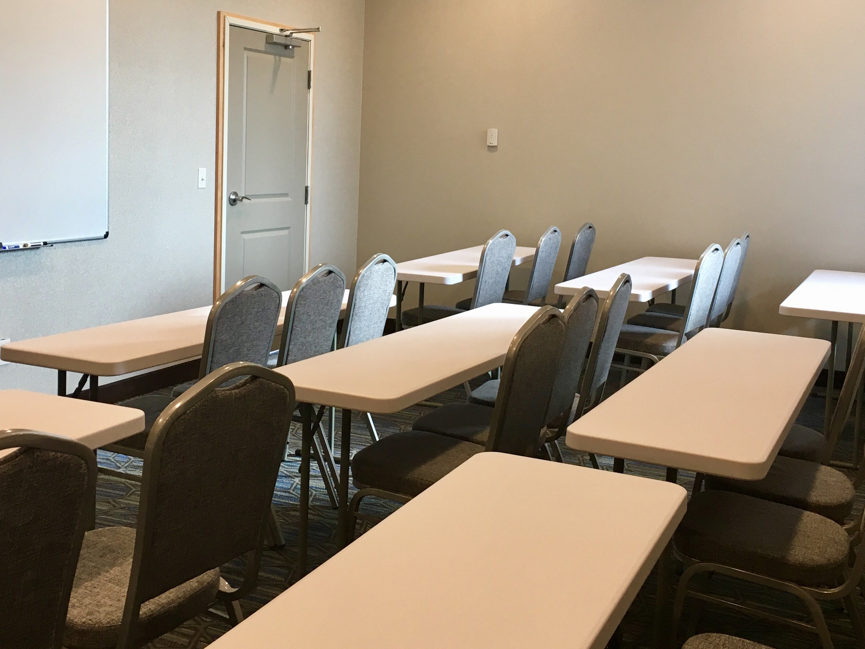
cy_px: 262
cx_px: 426
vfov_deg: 34.2
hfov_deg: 44.8
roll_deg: -2.0
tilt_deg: -6.4
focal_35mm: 42
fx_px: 1050
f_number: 2.2
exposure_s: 1/30
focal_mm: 4.15
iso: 64
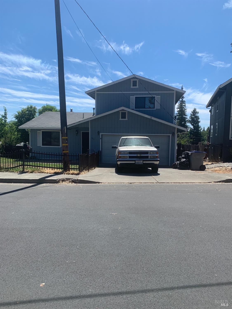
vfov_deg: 67.3
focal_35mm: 26
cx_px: 116
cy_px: 154
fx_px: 232
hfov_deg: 53.1
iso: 25
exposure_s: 1/2545
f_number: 1.8
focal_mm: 4.25
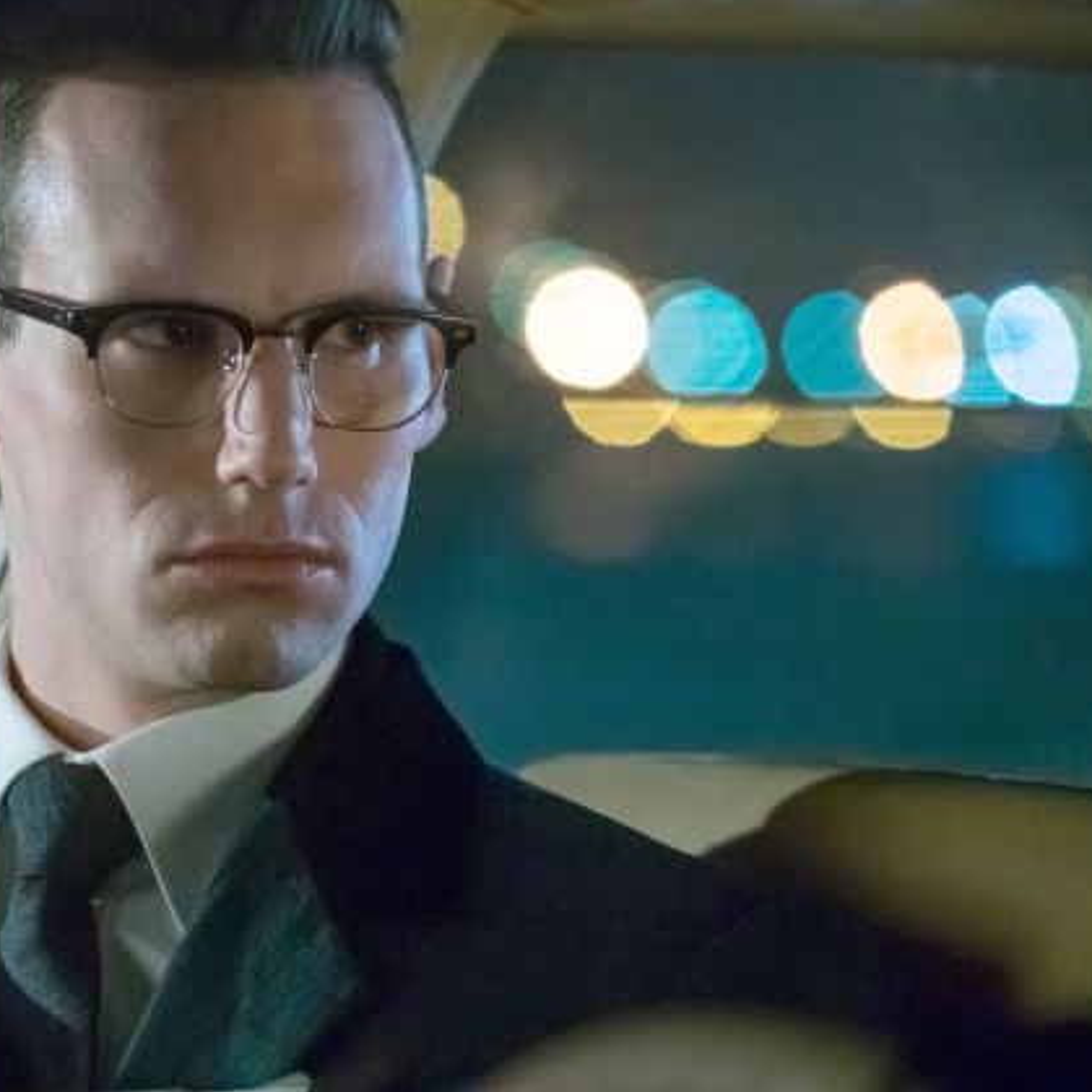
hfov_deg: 7.6
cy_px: 545
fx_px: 8209
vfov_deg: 7.6
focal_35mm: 230
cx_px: 373
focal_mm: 119.2
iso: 6400
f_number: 3.2
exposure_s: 1/125
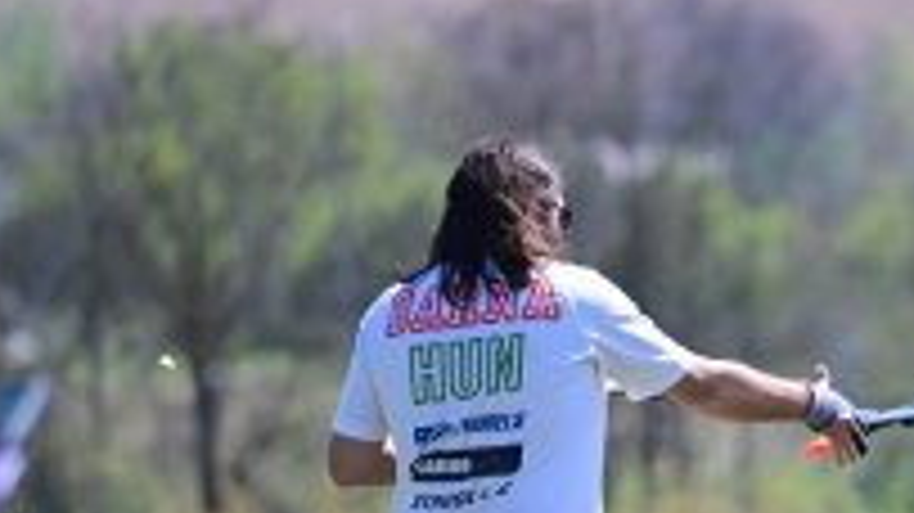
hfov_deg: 2.1
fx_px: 24856
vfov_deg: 1.2
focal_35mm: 1026
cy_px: 504
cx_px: 880
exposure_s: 1/2000
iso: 800
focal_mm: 400
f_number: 6.3
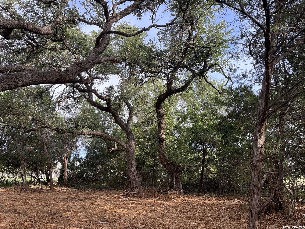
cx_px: 152
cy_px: 114
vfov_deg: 53.1
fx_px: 229
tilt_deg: +15.9
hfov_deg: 67.3
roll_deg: -0.9
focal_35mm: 26
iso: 50
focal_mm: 5.1
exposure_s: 1/378
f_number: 1.6
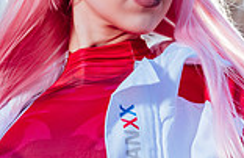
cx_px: 241
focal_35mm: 339
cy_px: 93
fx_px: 2277
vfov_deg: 4.0
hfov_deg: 6.1
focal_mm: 110
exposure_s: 1/125
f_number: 4
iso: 100
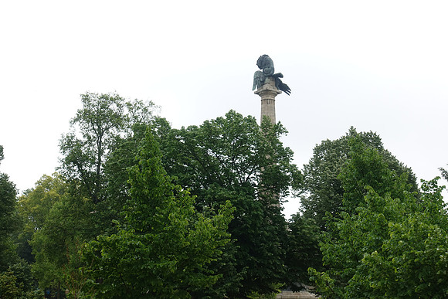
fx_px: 685
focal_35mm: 55
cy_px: 150
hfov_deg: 36.2
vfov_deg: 24.6
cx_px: 224
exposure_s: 1/500
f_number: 5.6
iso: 125
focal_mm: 20.05
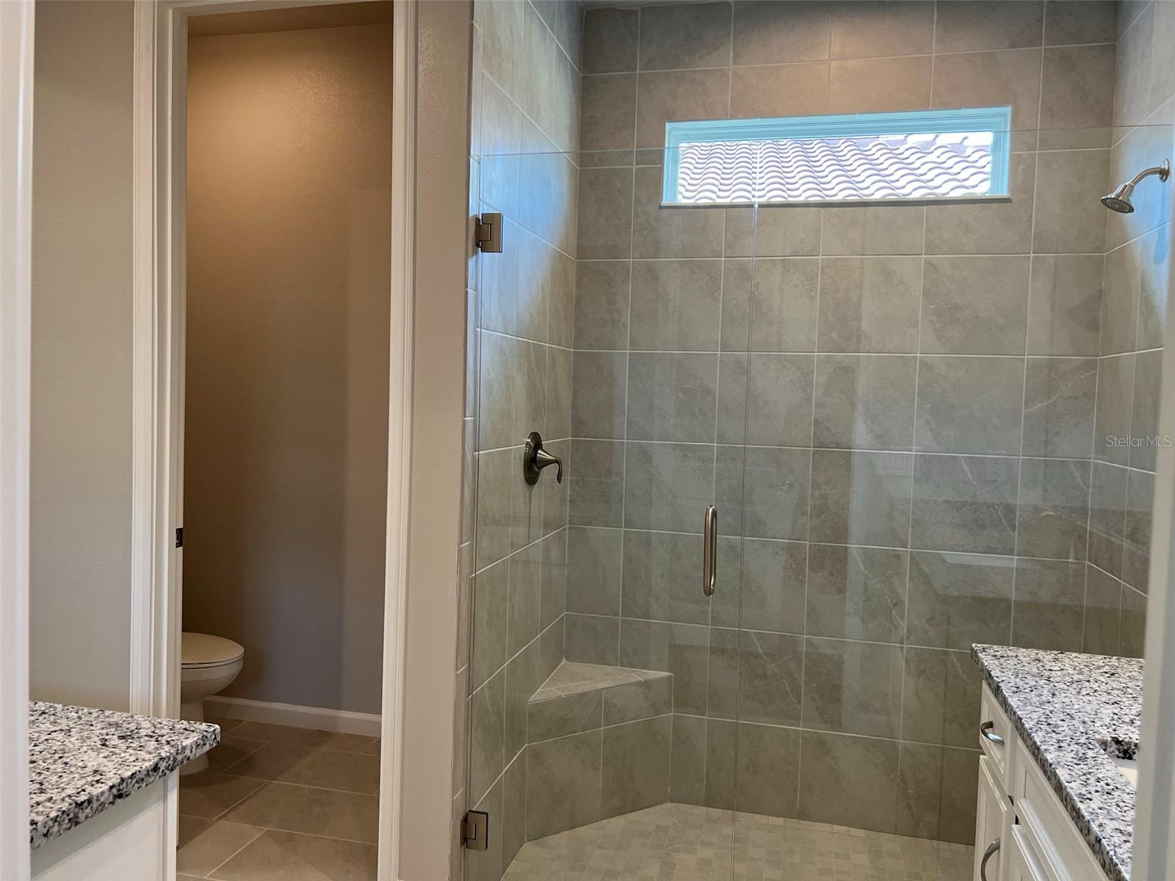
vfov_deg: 53.1
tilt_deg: -3.0
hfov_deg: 67.3
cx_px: 588
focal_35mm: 26
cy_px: 440
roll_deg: -2.1
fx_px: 883
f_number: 1.5
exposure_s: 1/120
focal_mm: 5.7
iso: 125
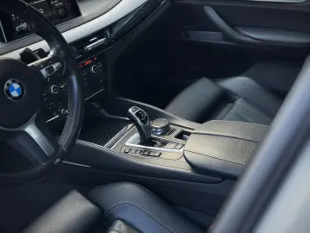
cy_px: 116
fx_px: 430
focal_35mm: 48
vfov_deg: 30.3
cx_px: 155
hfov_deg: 39.7
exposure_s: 1/151
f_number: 1.78
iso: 50
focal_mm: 6.76
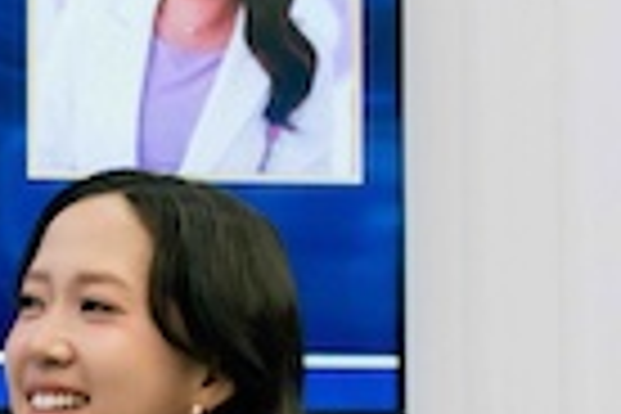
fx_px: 4605
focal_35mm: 267
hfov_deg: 7.7
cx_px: -90
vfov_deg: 5.1
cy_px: 560
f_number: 2.8
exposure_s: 1/160
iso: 500
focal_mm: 46
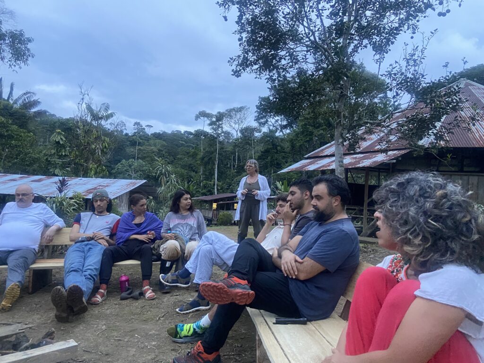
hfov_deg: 67.3
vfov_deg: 53.1
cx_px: 242
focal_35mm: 26
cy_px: 182
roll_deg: -3.3
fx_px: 364
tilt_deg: +3.5
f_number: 1.8
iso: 800
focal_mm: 4.25
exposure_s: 1/30
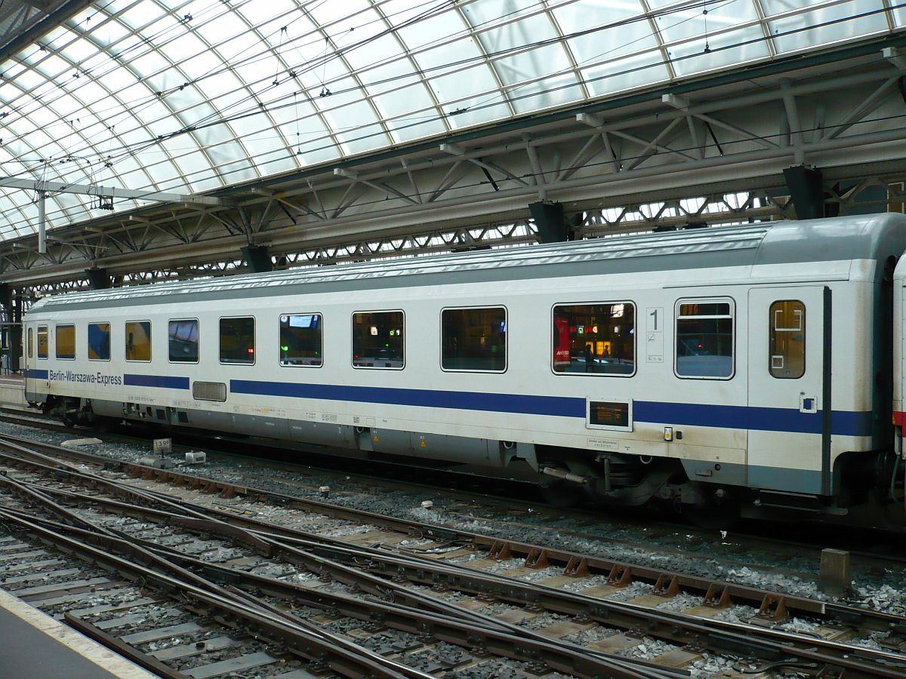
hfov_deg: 52.6
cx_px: 453
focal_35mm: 35
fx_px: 916
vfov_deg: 40.7
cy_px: 340
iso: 200
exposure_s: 1/20
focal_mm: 5.8
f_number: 2.8
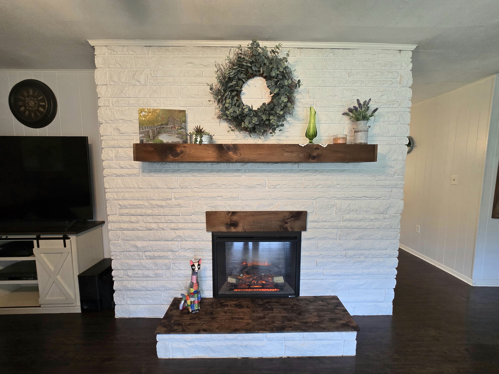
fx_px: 187
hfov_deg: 106.2
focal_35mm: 13
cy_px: 187
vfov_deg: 89.9
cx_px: 250
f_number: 2.2
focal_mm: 2.2
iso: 200
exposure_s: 1/60.2
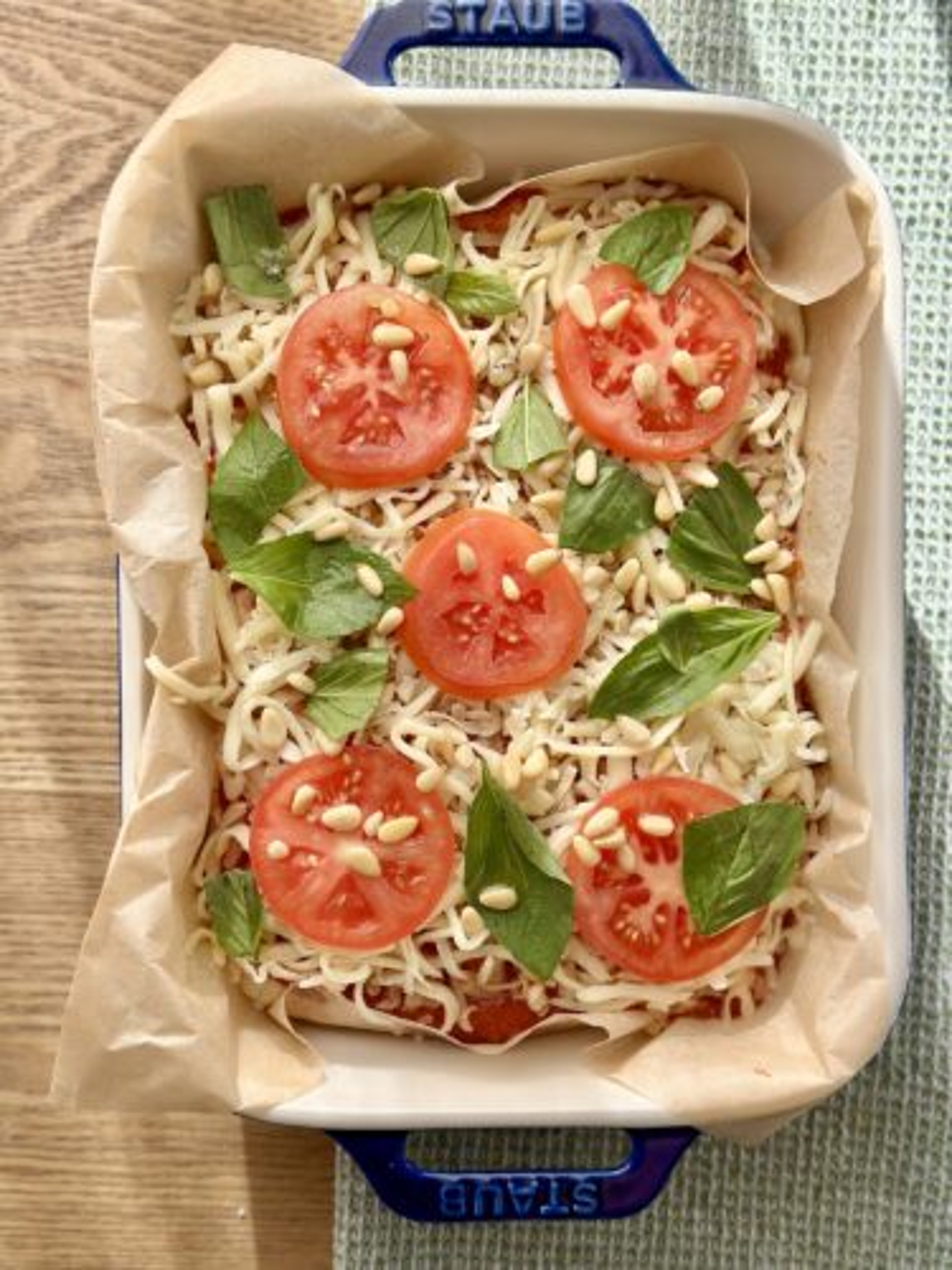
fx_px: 1760
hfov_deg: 30.3
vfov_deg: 39.7
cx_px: 476
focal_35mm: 48
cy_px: 635
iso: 80
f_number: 1.78
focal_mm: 6.86
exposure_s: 1/919
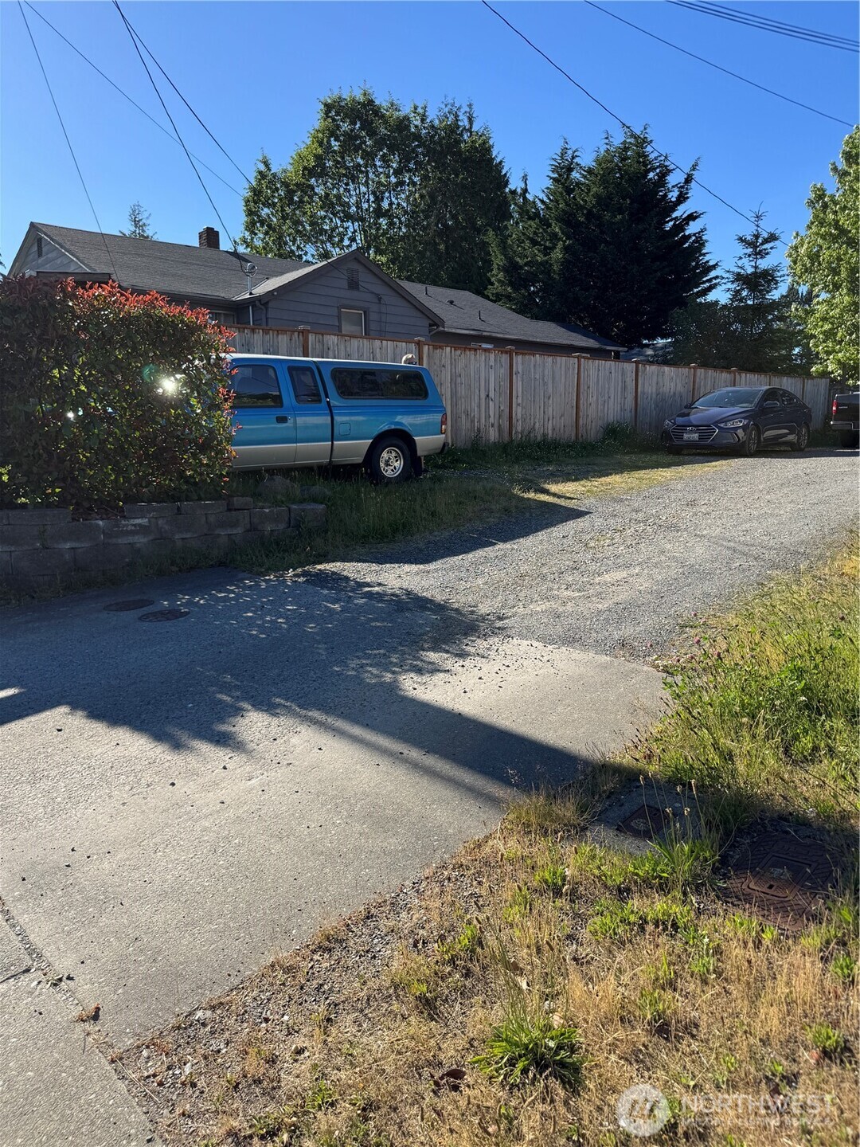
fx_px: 795
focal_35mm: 24
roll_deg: +0.3
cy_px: 574
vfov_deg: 71.6
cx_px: 430
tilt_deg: -6.2
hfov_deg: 56.8
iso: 80
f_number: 1.78
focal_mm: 6.76
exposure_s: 1/2959
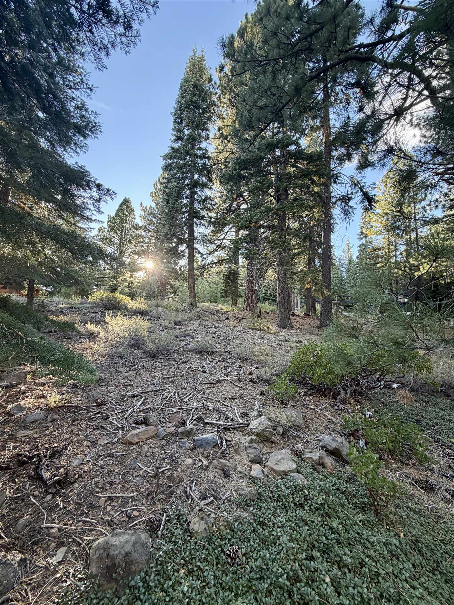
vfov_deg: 102.1
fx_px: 245
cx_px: 227
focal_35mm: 14
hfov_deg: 85.7
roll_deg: -2.6
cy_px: 302
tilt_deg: +9.4
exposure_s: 1/121
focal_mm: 2.22
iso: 80
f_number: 2.2
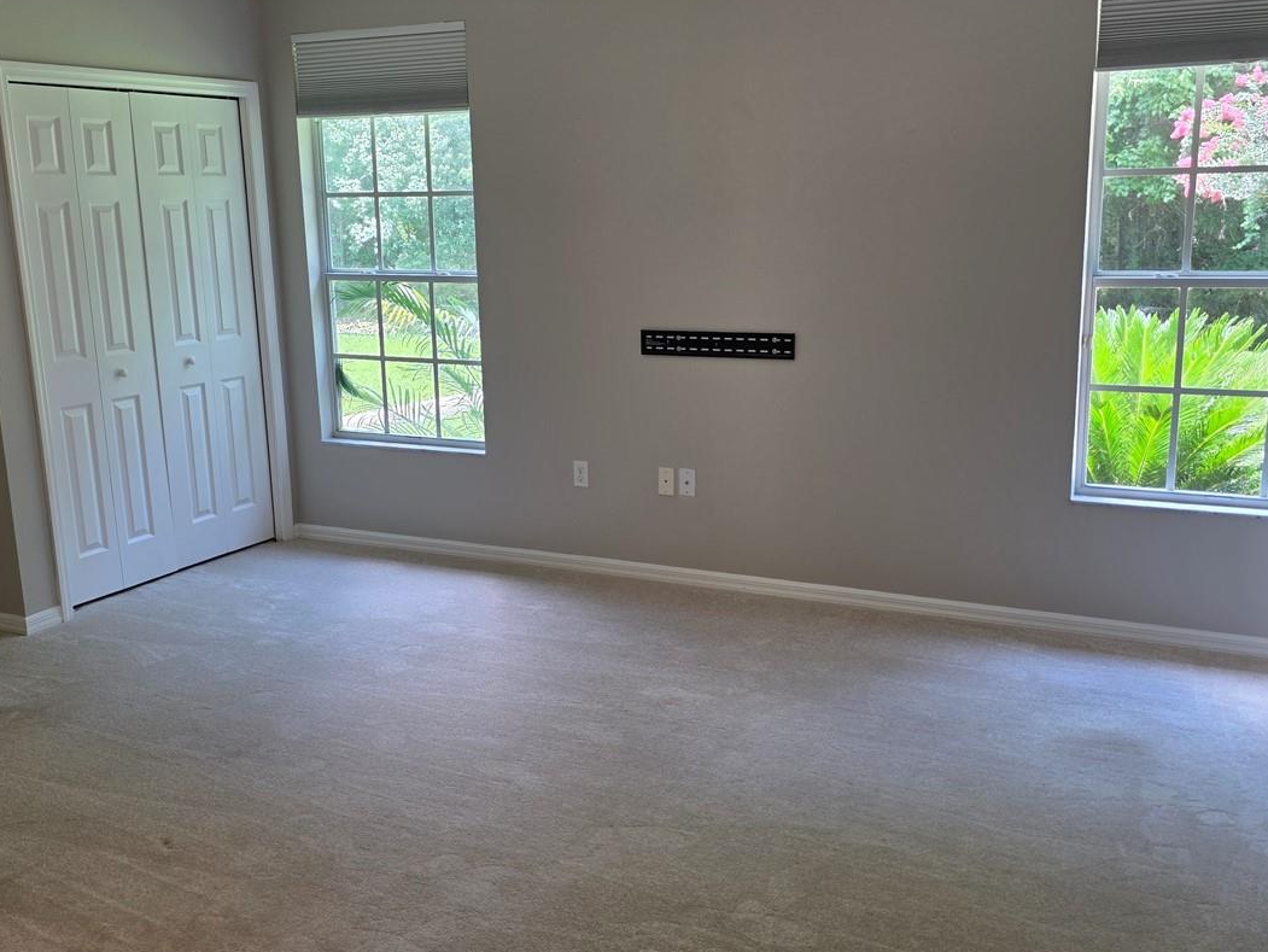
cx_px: 620
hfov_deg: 52.6
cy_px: 459
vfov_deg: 40.7
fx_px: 1283
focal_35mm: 35
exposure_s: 1/120
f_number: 1.7
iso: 64
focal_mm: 6.3
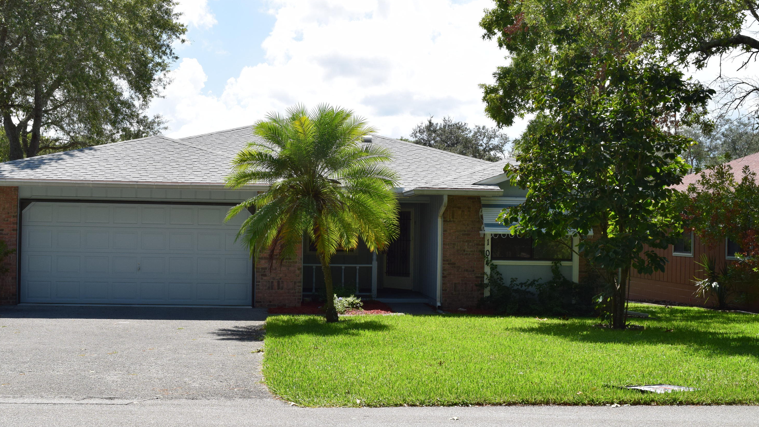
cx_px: 372
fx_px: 936
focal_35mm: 47
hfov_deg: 44.1
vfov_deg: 25.7
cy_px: 224
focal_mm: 29
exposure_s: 1/500
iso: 400
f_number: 11
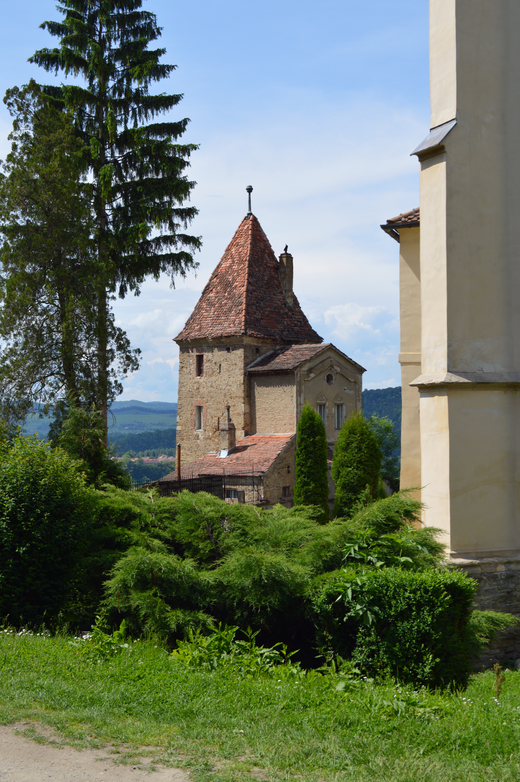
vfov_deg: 38.9
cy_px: 391
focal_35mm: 51
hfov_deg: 26.4
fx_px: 1107
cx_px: 260
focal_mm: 34
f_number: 8
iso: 100
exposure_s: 1/250
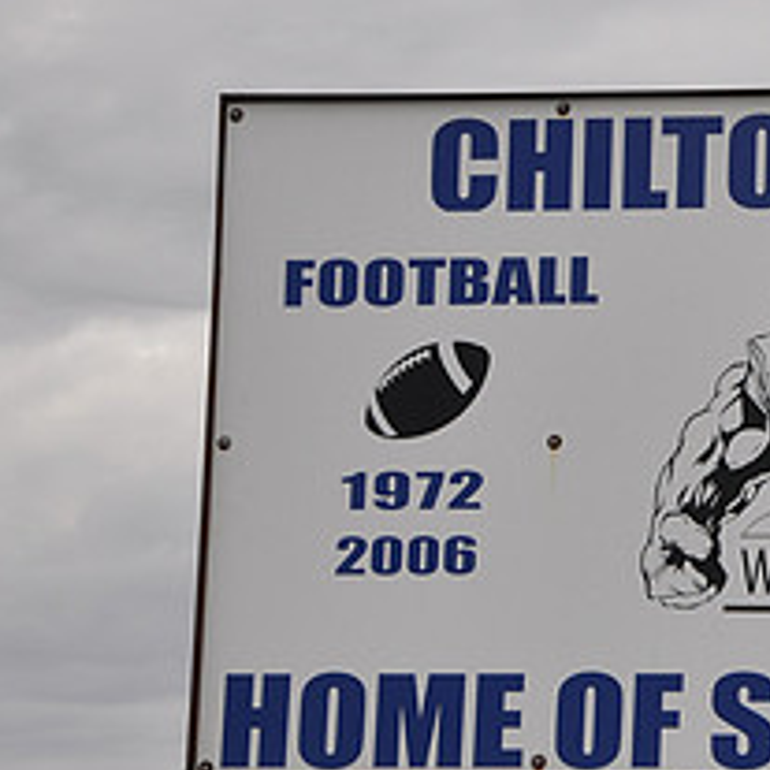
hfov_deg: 7.8
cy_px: 407
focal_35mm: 221
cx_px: 1064
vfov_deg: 7.9
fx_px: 5562
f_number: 8
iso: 200
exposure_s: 1/250
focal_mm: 62
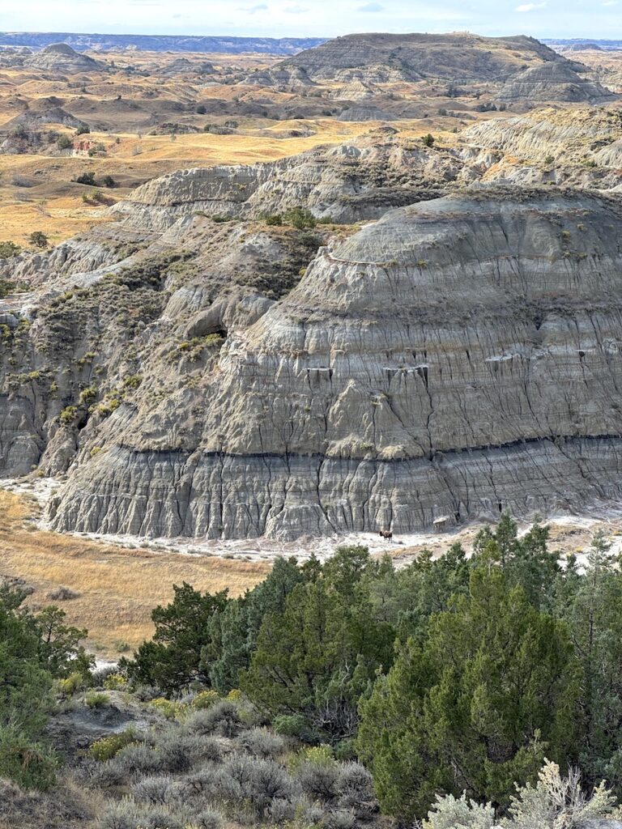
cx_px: 311
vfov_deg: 25.3
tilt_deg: -10.5
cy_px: 414
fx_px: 1845
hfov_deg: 19.1
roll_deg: -0.7
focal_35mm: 77
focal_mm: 9
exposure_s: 1/210
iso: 25
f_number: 2.8
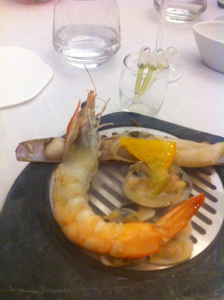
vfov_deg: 52.7
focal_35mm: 35
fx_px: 303
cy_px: 150
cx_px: 112
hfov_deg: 40.6
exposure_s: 1/15
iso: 400
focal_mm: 3.85
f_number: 2.8
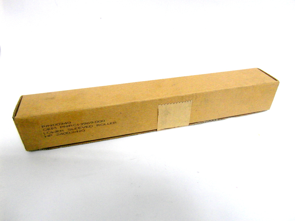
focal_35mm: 24
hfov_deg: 71.6
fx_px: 205
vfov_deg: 56.8
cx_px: 148
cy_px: 110
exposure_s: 1/30
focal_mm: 4
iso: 240
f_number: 3.2
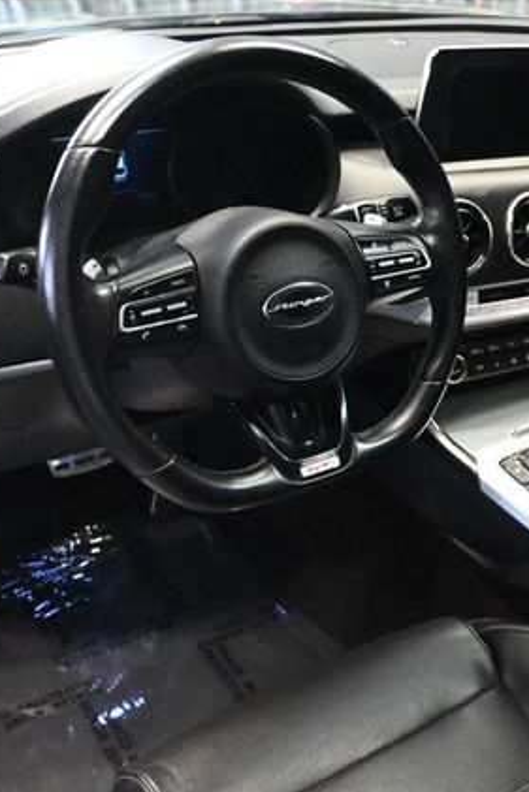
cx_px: 363
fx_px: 928
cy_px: 397
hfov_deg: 31.5
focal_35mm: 42
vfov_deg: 46.2
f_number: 3.8
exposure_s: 1/60
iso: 11400
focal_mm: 18.5
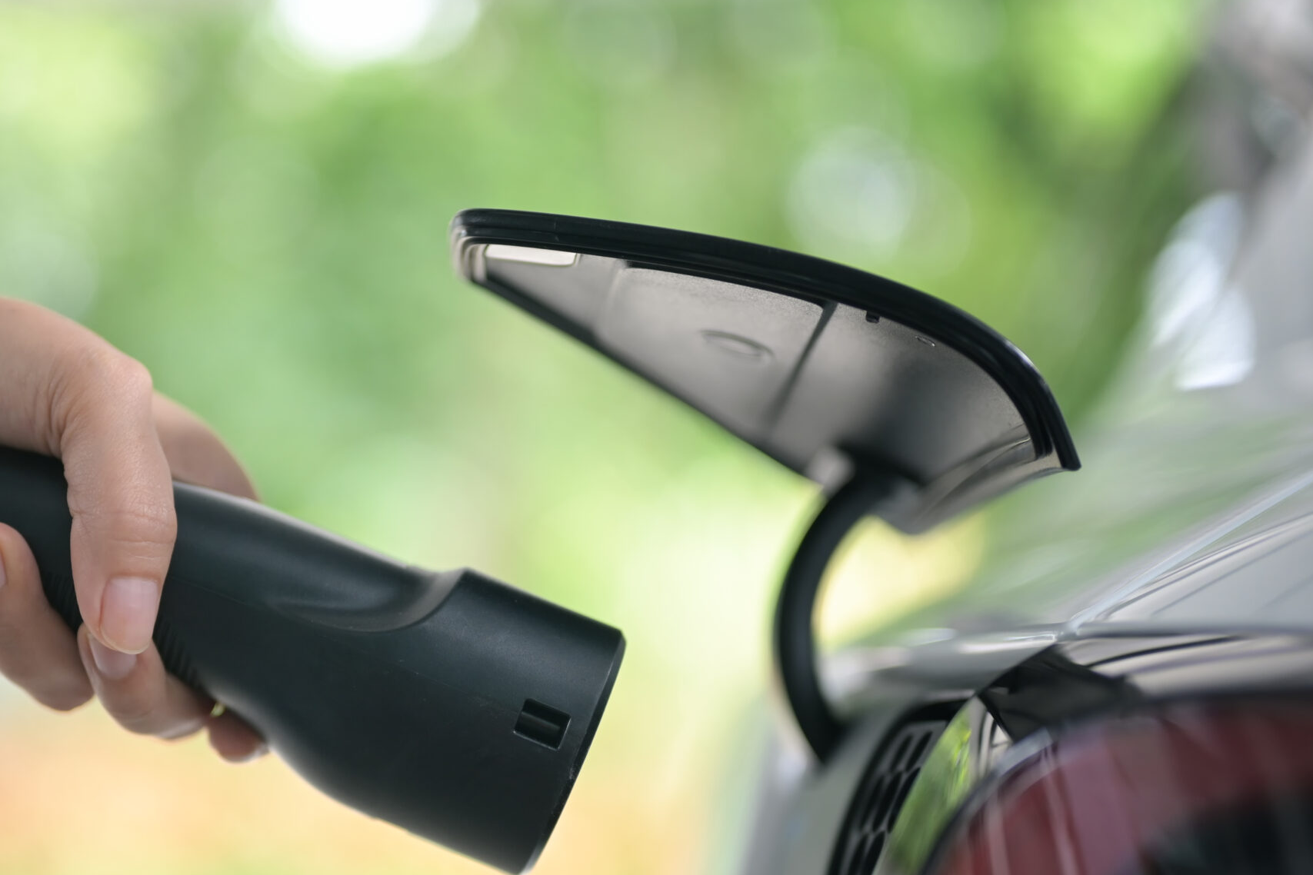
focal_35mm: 75
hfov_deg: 26.8
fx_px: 2735
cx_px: 400
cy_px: 585
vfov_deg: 18.1
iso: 400
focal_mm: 50
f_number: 1.8
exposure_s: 1/320
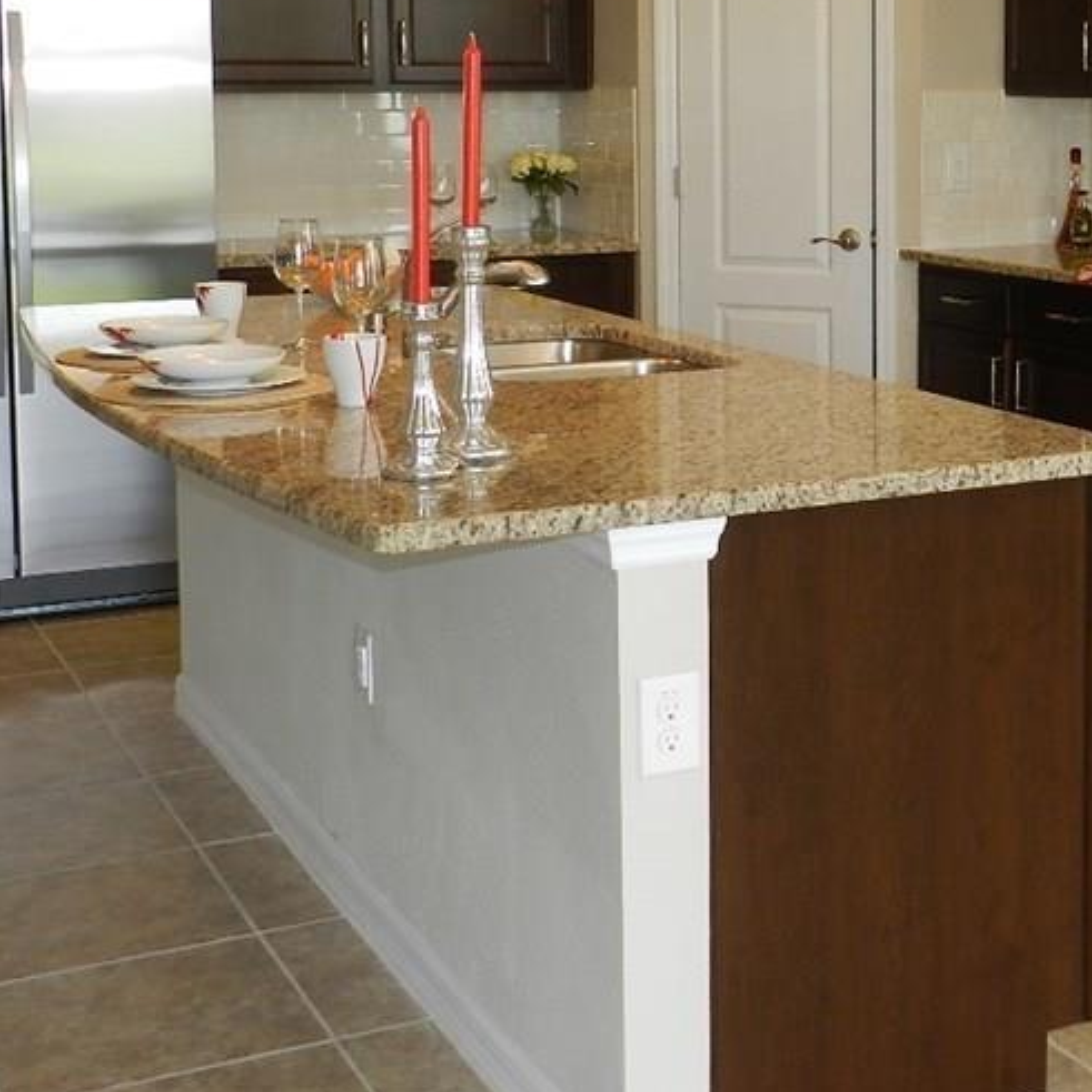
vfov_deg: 28.7
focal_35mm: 59
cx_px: 885
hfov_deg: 28.4
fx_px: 2106
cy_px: 285
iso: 200
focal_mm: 5.6
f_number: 3.7
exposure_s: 1/30
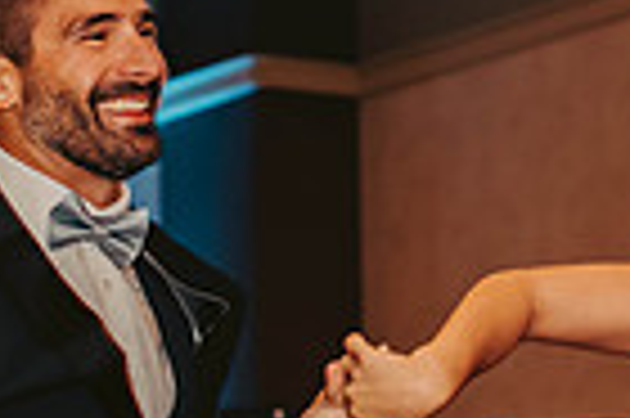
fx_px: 3618
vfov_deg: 6.6
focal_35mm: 207
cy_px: 236
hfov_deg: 9.8
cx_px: 706
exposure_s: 1/125
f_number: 2.5
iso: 800
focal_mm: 50
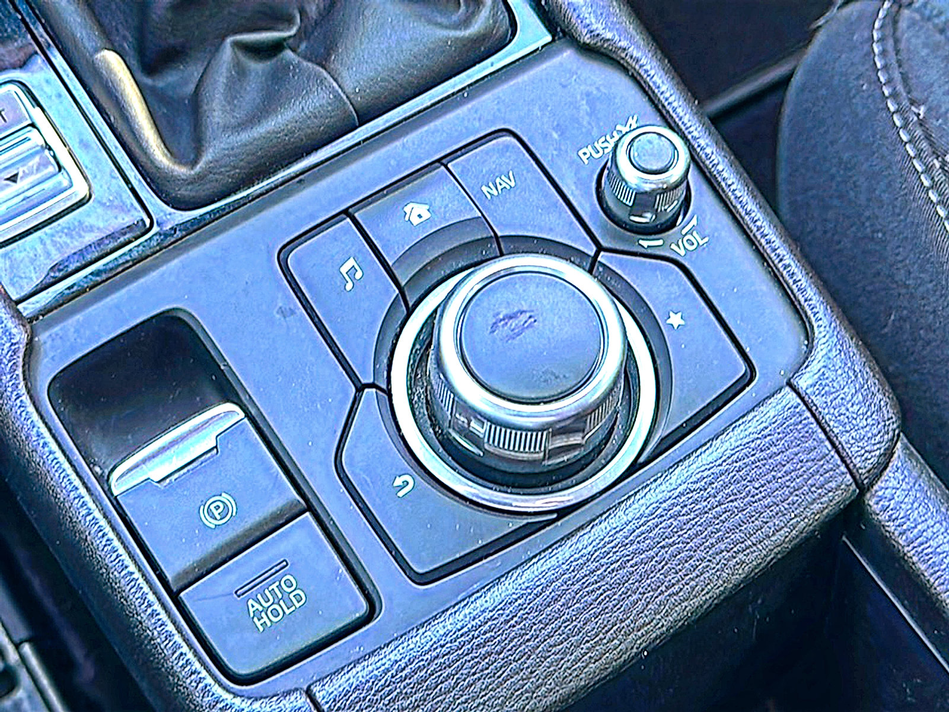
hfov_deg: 45.8
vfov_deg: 35.1
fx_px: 1124
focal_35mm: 41
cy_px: 356
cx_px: 474
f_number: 1.78
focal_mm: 6.86
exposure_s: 1/40
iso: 160
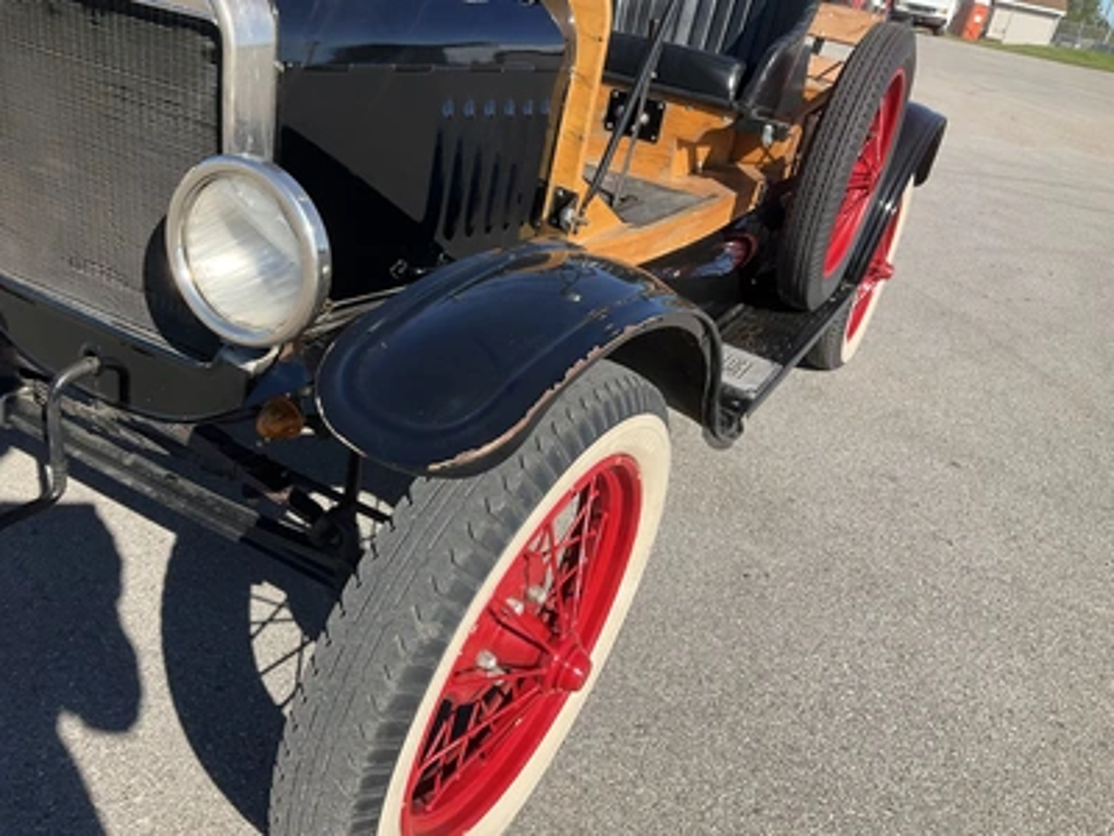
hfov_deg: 61.7
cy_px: 418
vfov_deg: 48.2
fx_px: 933
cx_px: 557
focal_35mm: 29
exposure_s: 1/1250
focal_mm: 3
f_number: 1.8
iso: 25
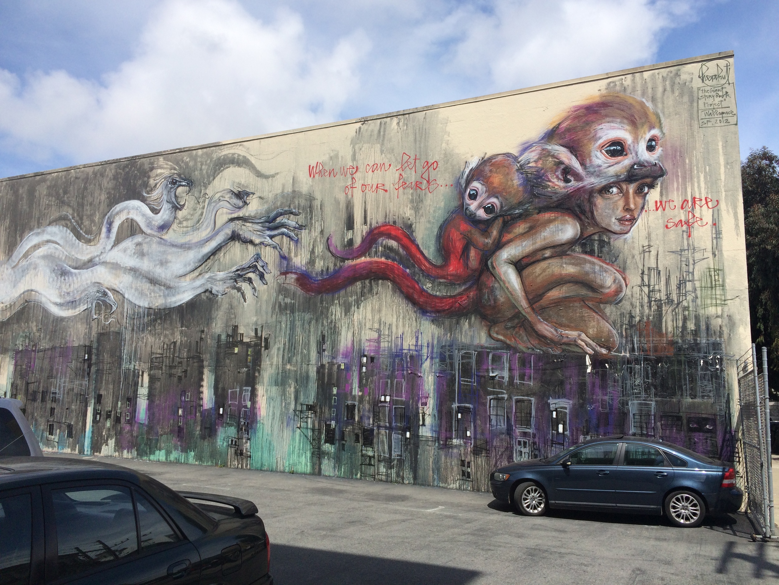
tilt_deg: +8.0
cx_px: 390
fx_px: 653
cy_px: 292
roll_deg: +0.3
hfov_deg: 61.7
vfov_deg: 48.2
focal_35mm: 29
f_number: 2.2
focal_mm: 4.15
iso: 32
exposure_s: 1/2740
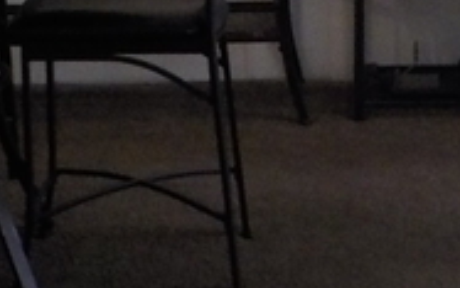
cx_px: 320
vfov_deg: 7.5
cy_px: -197
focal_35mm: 170
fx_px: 2132
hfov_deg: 12.3
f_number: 3.3
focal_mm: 4.1
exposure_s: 1/30
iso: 320
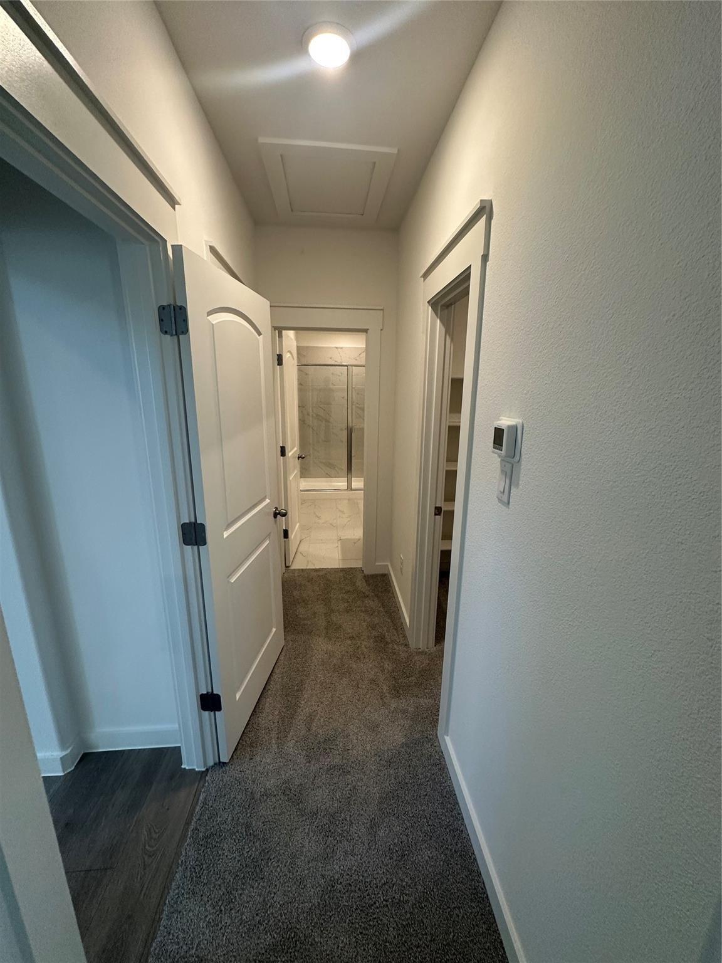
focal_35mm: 14
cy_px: 482
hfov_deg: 85.7
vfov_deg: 102.1
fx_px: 389
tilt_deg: -12.0
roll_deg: -1.2
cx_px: 361
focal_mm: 2.22
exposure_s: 1/120
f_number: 2.2
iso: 200
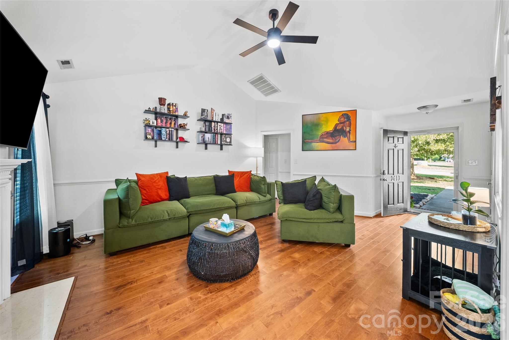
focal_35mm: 12
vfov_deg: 90.1
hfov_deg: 112.6
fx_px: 170
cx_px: 254
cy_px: 170
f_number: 9
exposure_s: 1
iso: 250
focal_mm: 12
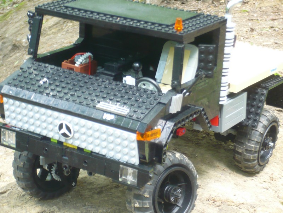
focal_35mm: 97
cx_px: 142
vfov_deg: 15.2
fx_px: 793
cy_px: 106
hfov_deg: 20.2
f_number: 4.8
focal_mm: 16.1
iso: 200
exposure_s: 1/10
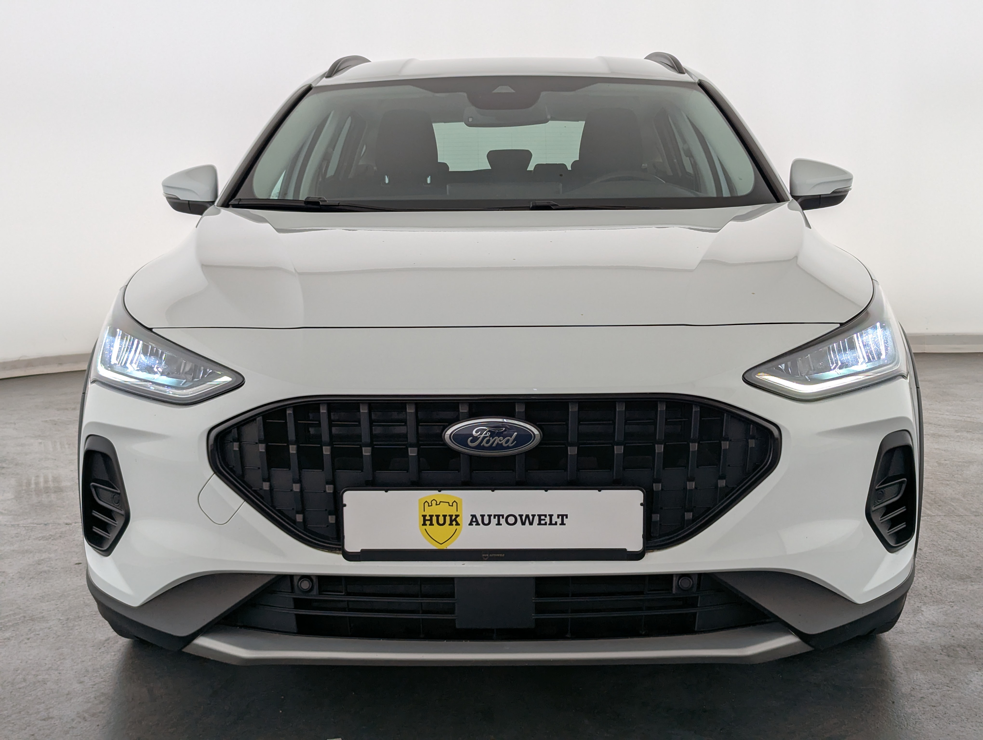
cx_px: 492
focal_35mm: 48
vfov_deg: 30.3
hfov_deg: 39.6
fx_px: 1365
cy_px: 370
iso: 55
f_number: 1.85
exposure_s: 1/406
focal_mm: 6.81
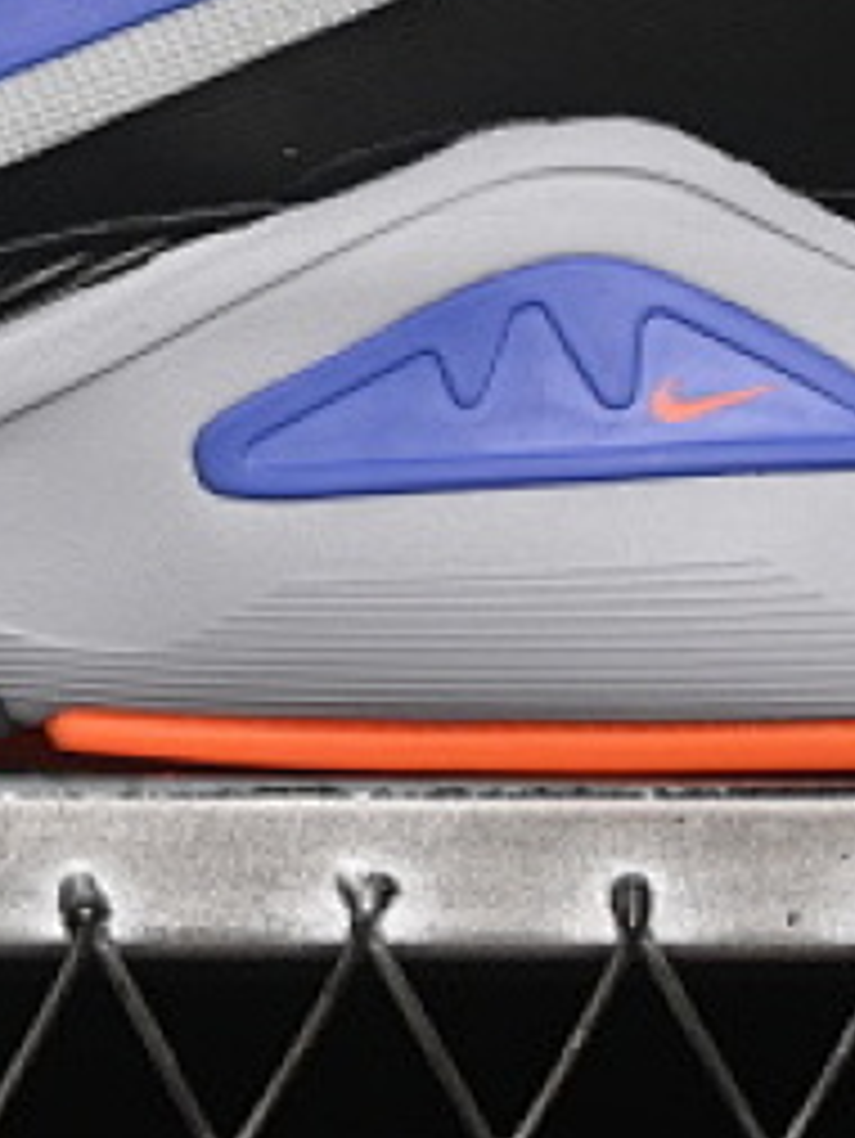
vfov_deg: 6.4
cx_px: -306
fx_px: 10135
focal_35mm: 308
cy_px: -225
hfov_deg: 4.8
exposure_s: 1/60
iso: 160
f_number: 6.3
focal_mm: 50
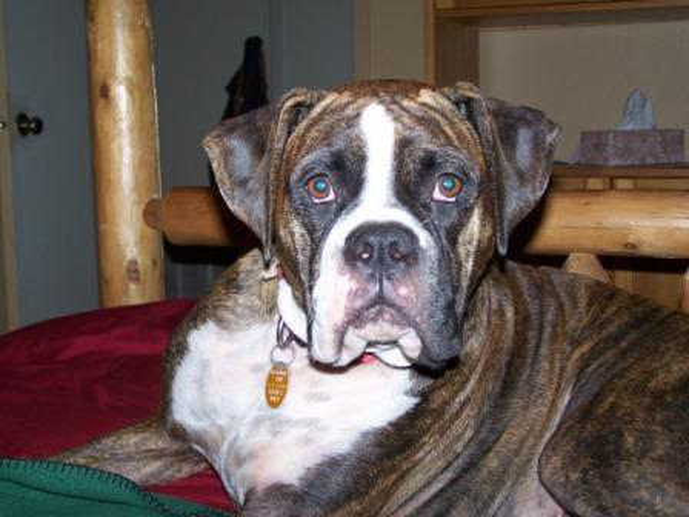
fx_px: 1174
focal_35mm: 59
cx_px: 344
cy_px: 258
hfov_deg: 32.7
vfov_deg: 24.8
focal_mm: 9.8
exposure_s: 1/80
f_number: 3.1
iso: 80
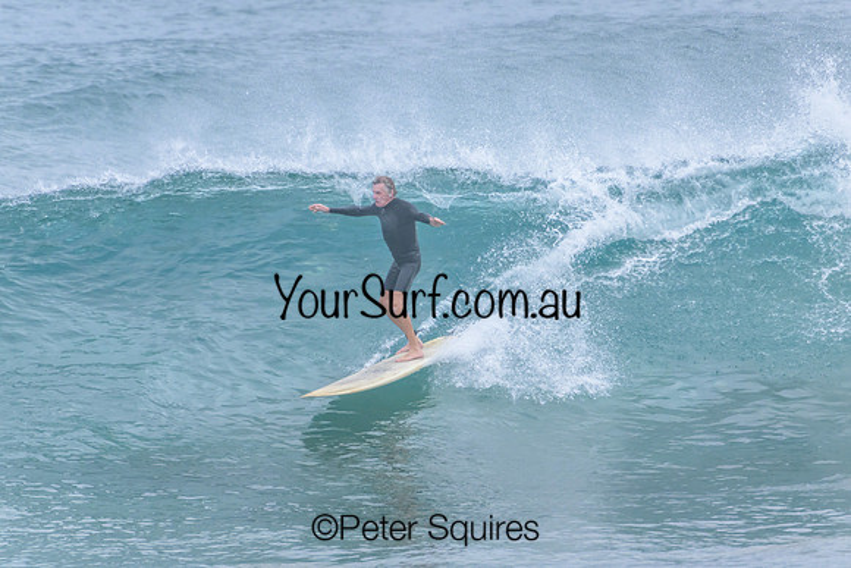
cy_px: 284
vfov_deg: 1.7
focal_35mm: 800
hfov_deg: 2.6
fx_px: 18915
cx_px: 426
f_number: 11
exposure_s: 1/2000
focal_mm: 800
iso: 2200
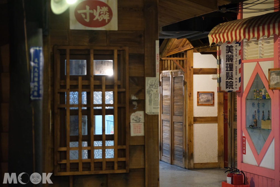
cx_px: 140
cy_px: 94
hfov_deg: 24.5
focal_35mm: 83
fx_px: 646
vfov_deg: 16.5
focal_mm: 55
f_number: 2.8
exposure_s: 1/50
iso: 3200
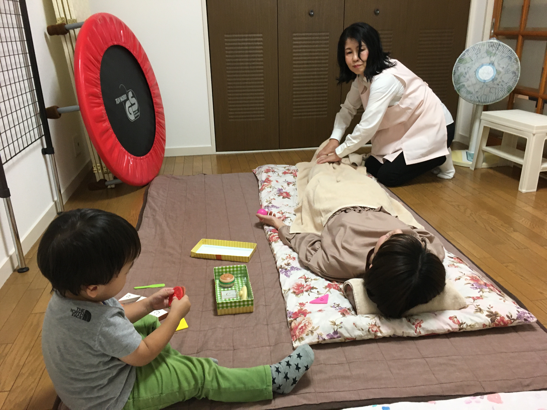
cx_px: 274
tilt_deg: -19.6
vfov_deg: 48.2
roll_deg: +0.4
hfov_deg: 61.7
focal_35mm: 29
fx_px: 458
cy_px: 205
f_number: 2.2
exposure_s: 1/30
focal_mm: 4.15
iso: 125
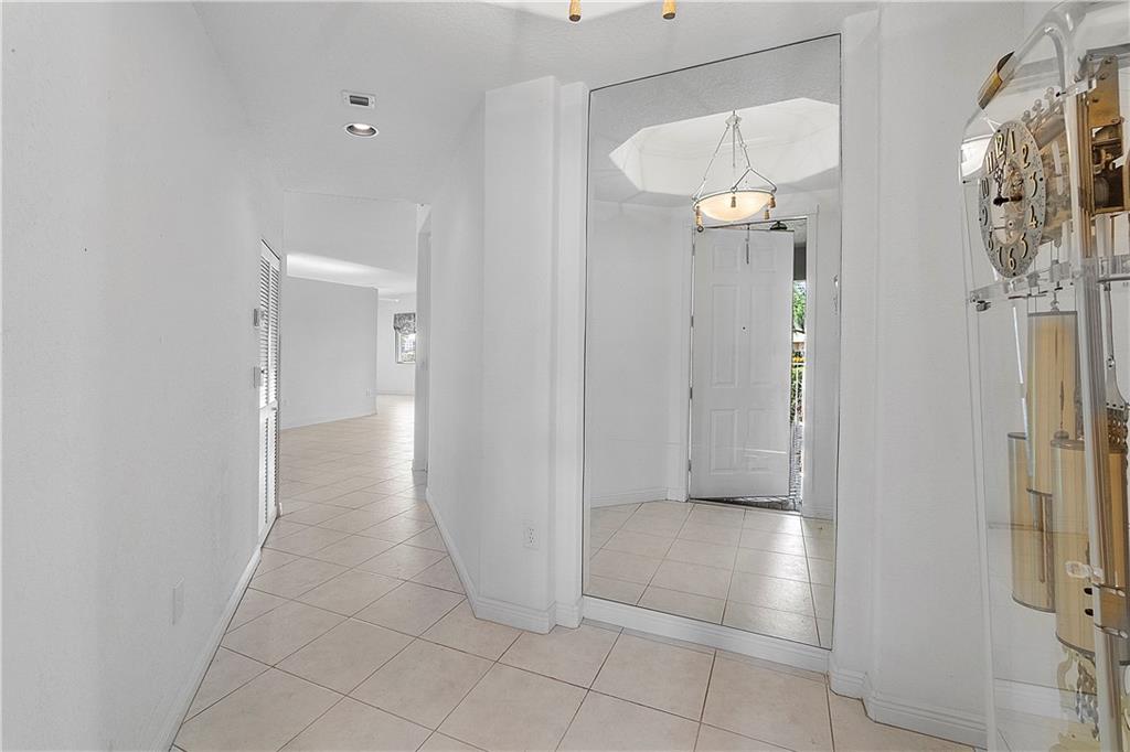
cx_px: 565
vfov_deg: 77.3
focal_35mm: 15
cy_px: 376
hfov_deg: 100.4
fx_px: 471
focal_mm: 10
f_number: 11
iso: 160
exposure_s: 1/6
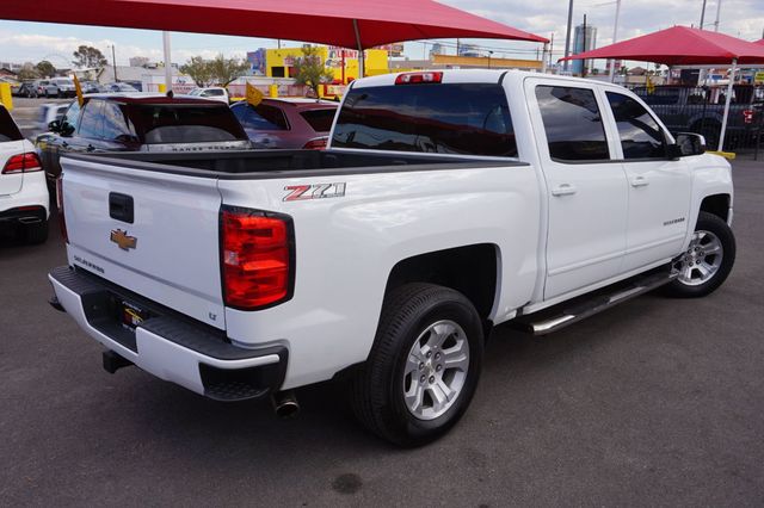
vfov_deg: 43.6
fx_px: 636
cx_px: 382
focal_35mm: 30
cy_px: 254
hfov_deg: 62.0
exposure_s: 1/80
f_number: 11
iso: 100
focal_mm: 20
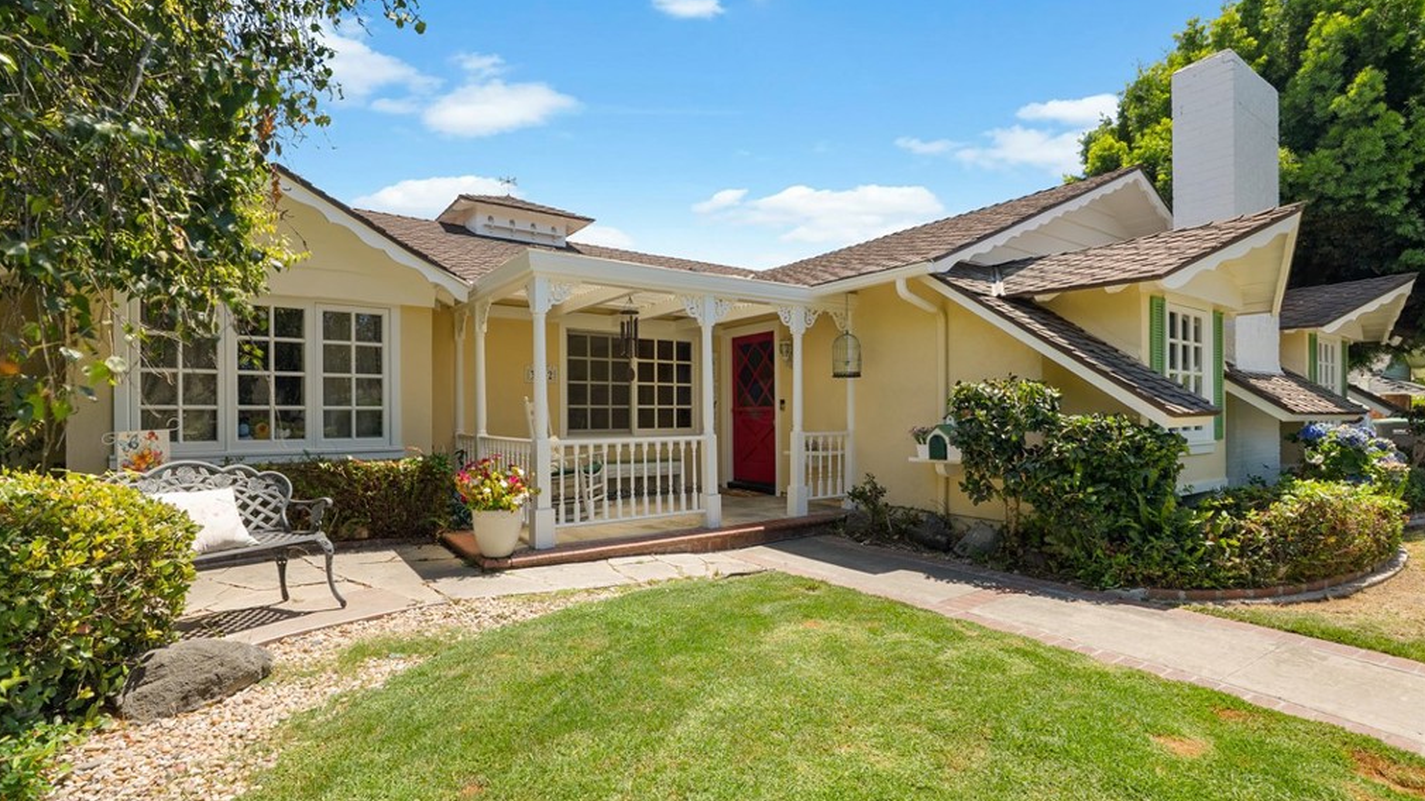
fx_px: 642
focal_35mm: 17
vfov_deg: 63.9
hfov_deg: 95.9
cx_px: 710
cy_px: 414
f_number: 9
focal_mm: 16
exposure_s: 1/500
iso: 320
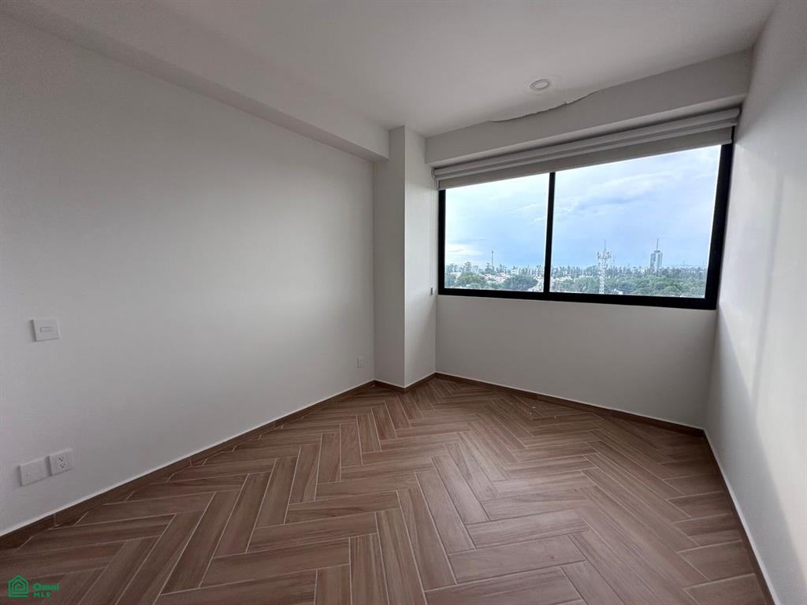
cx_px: 404
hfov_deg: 102.1
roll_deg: -0.6
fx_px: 326
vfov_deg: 85.7
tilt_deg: -4.9
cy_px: 302
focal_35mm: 14
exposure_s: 1/99
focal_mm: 2.22
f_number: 2.2
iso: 100
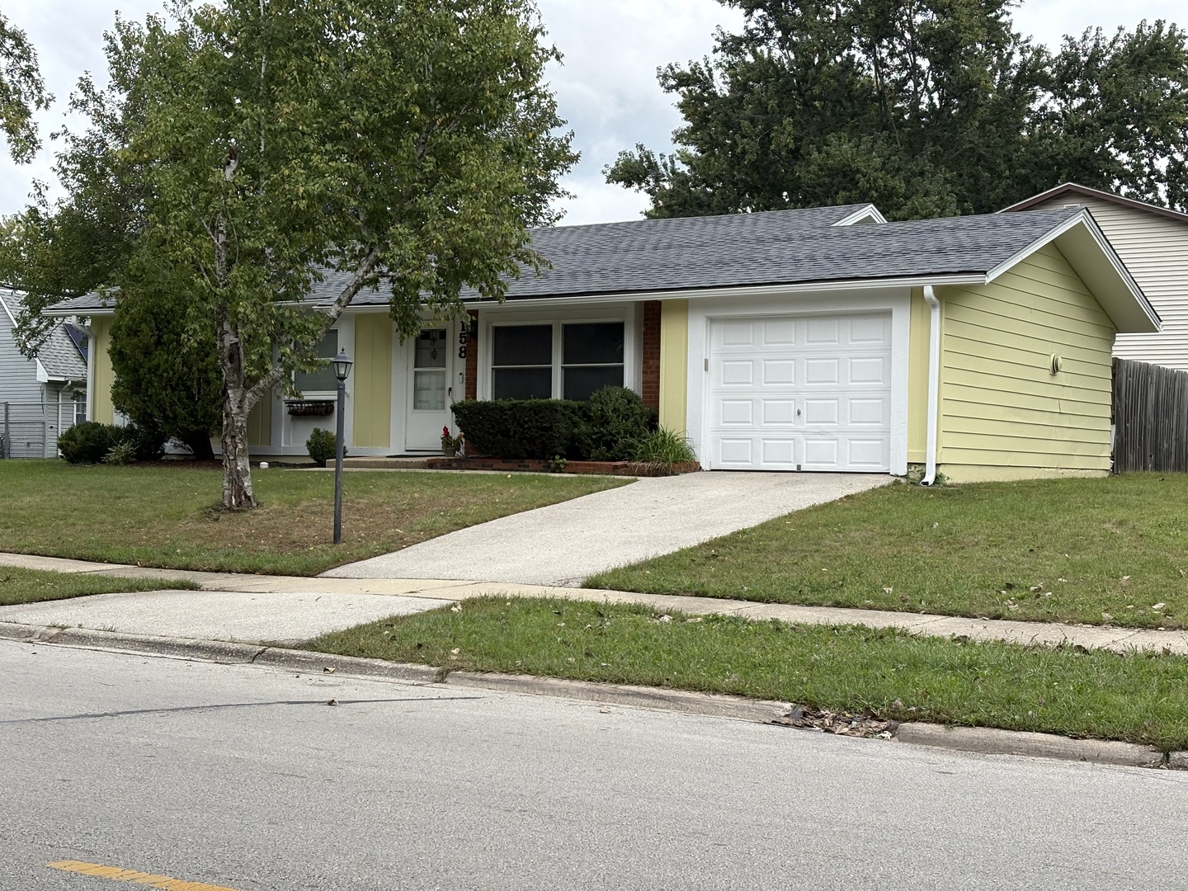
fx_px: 1785
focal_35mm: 52
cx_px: 594
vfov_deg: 28.0
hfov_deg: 36.8
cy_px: 446
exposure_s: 1/1901
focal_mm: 5.96
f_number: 1.6
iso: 50
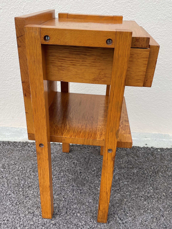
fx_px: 172
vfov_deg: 67.3
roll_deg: -1.1
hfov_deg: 53.1
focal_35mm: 26
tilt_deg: -27.2
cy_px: 114
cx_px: 86
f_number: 1.6
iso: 32
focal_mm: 4.2
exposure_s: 1/465
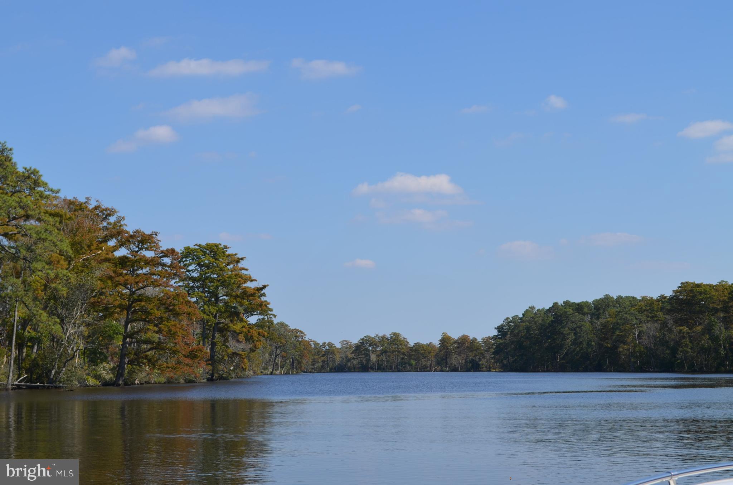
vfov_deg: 19.6
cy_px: 242
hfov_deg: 29.3
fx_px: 1402
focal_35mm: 69
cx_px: 366
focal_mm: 46
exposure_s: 1/320
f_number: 9
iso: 100
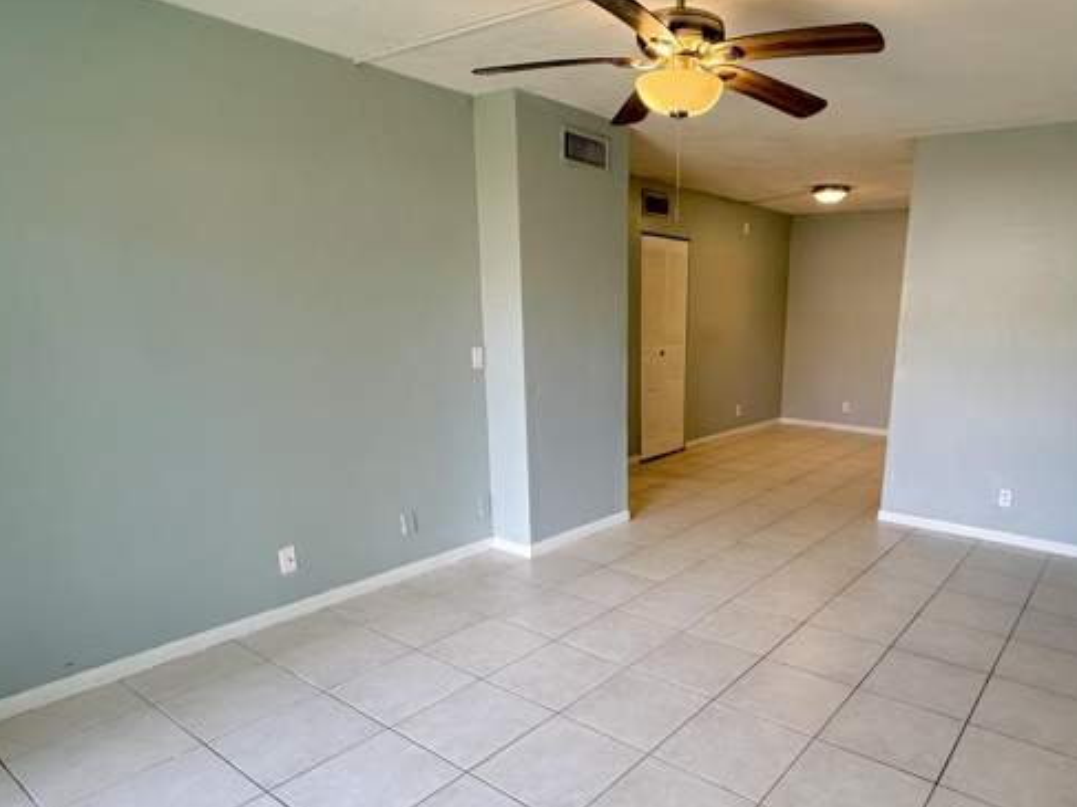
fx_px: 715
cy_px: 480
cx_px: 683
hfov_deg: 72.5
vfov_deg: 58.4
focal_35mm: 23
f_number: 2.2
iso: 100
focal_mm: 2.22
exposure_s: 1/120
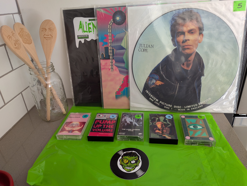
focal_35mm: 24
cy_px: 93
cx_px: 124
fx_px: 171
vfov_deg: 56.8
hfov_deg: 71.6
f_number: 1.7
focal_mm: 4.53
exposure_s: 1/24
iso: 34
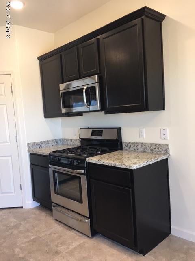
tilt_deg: -2.9
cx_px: 98
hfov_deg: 48.2
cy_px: 130
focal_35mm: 29
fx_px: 218
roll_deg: +4.1
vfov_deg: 61.7
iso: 25
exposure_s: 1/15
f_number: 2.2
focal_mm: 4.15
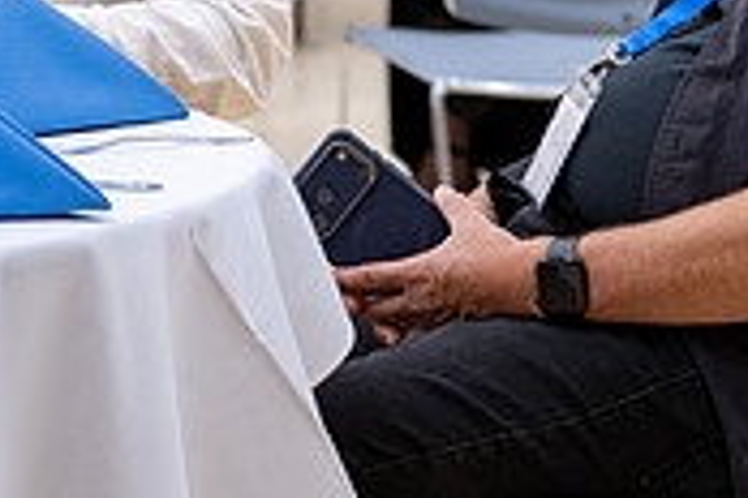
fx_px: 6337
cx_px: 842
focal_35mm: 305
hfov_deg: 6.7
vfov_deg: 4.5
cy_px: -405
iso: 640
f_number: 2.8
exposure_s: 1/125
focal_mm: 70
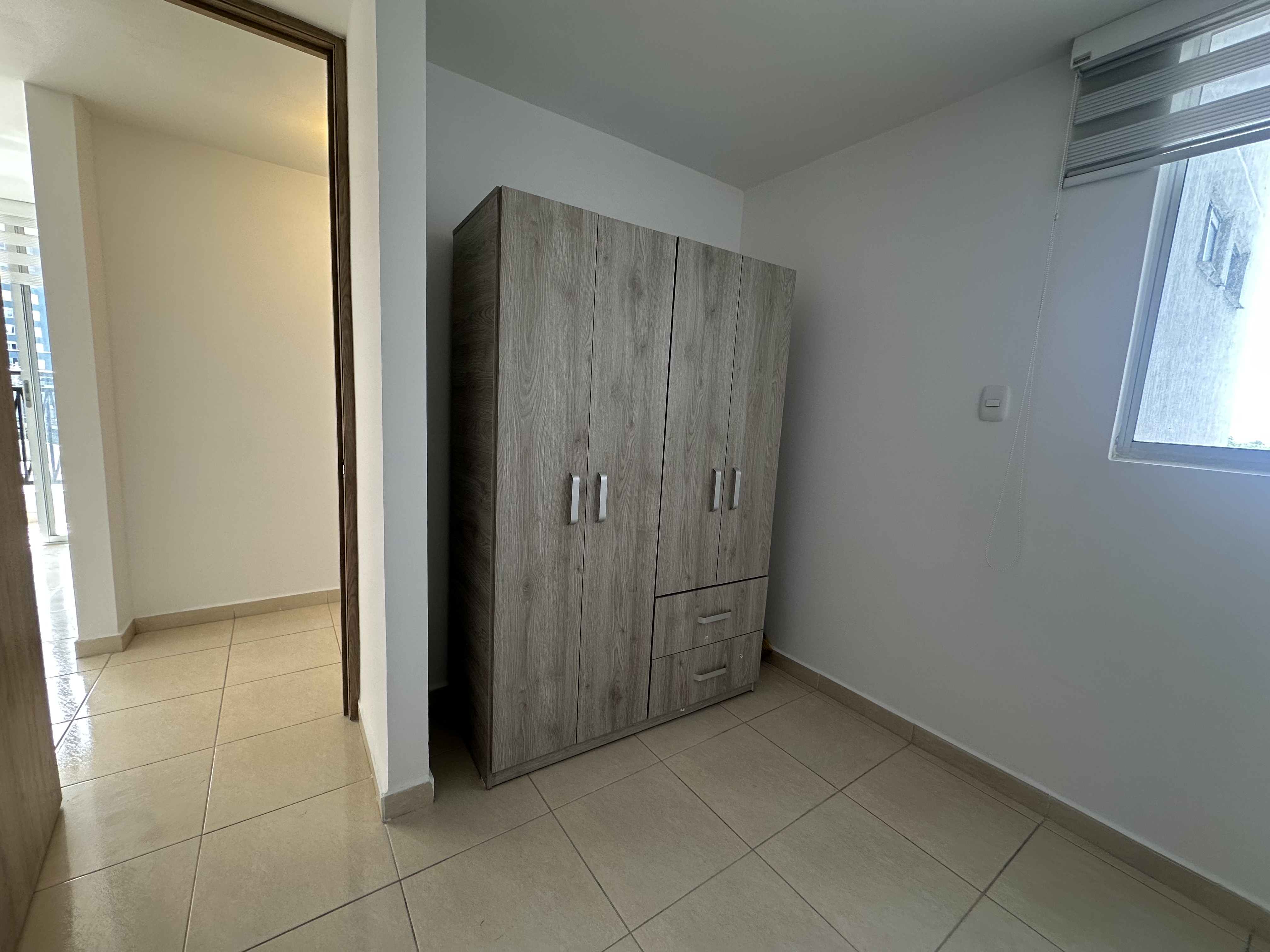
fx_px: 514
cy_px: 476
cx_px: 635
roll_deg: -4.4
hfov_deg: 102.1
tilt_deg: -7.1
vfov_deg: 85.7
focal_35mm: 14
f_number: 2.2
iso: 80
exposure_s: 1/99
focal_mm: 2.22
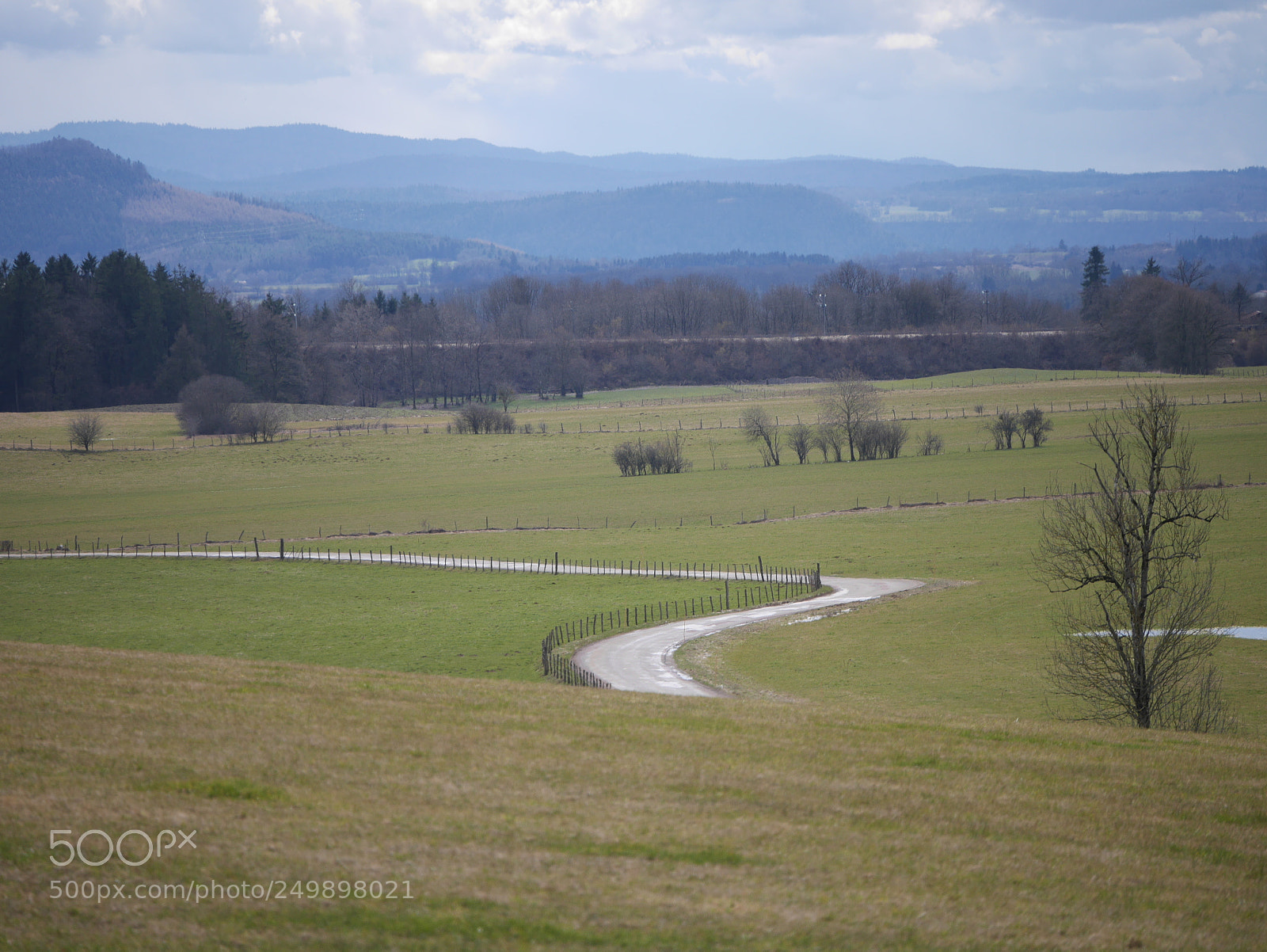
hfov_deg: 7.2
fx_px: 10108
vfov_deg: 5.4
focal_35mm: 276
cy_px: 476
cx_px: 634
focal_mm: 138
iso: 200
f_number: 5.6
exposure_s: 1/640
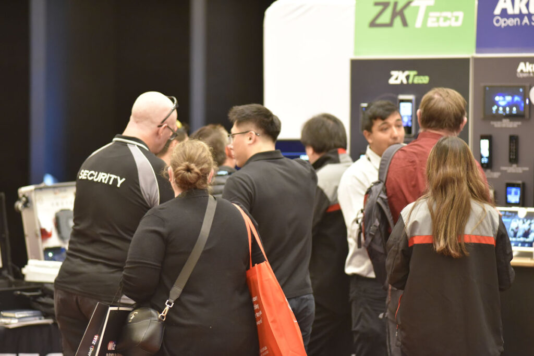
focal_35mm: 180
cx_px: 267
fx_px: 2671
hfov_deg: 11.4
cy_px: 178
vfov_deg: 7.6
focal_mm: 180
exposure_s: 1/160
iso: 6400
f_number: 2.8
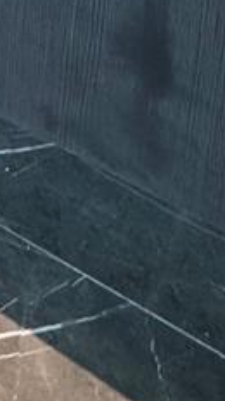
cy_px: -423
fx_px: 840
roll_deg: -0.1
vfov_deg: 17.7
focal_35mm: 79
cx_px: -379
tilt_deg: -8.1
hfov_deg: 11.4
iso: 200
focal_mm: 2.22
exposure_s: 1/60
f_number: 2.2
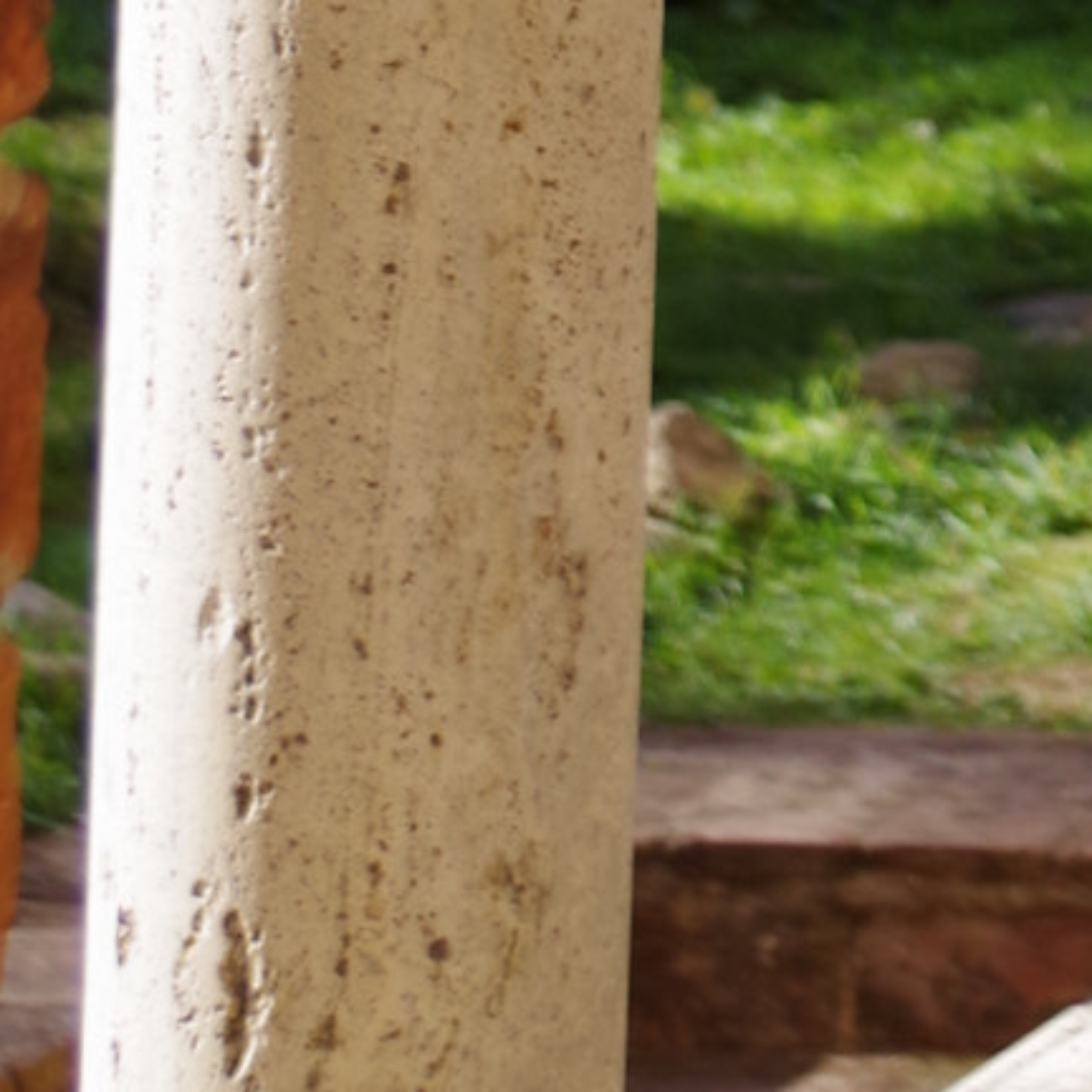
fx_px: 10350
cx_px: 2482
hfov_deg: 5.8
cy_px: -2528
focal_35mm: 290
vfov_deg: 5.6
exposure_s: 1/500
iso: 200
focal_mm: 32
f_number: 4.5
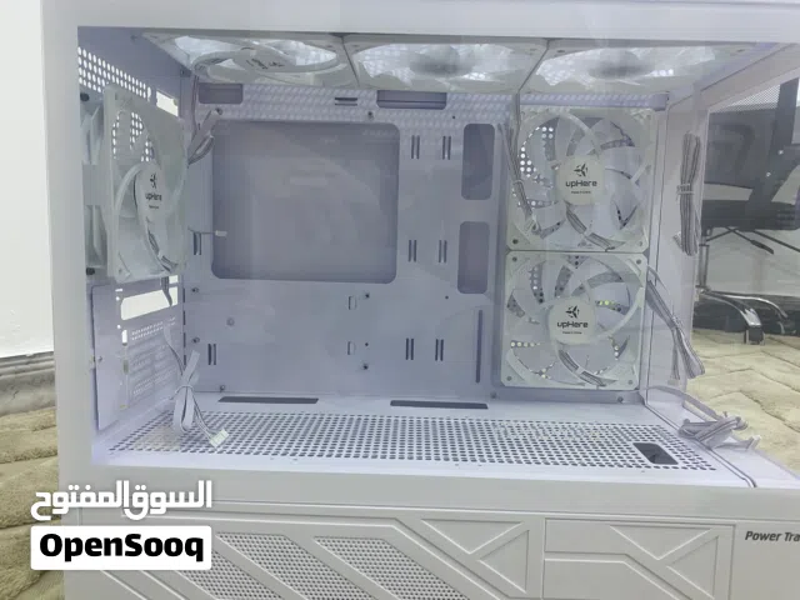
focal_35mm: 26
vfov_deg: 53.1
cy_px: 300
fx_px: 601
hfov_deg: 67.3
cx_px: 400
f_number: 1.8
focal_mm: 4.25
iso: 80
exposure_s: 1/51
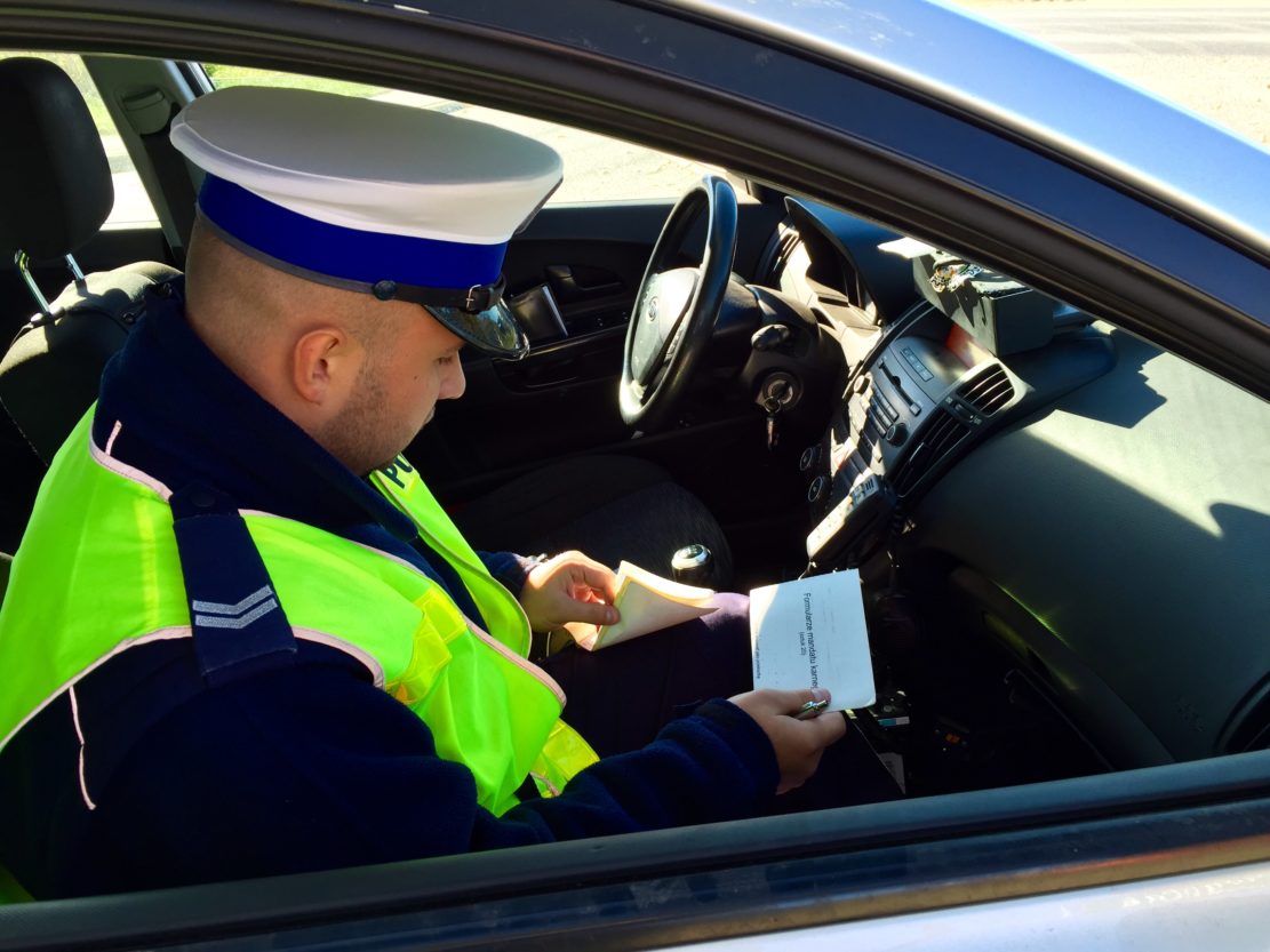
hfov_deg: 61.7
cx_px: 635
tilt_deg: -25.5
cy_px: 476
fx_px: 1064
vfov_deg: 48.2
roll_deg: +5.5
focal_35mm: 29
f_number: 2.2
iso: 32
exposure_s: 1/124
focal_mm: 4.15
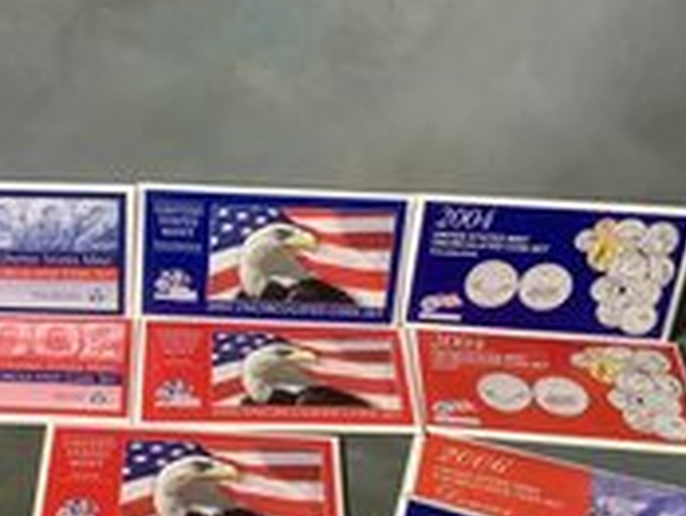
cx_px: 187
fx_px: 1211
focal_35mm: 61
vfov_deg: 24.0
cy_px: 325
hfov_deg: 31.2
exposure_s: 1/60
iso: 200
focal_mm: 3.3
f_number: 2.4
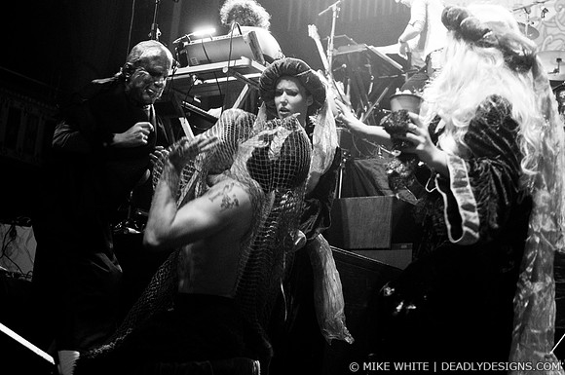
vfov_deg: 25.7
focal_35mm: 52
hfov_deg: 37.9
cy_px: 188
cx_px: 282
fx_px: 823
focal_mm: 35
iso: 640
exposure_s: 1/125
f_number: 2.8
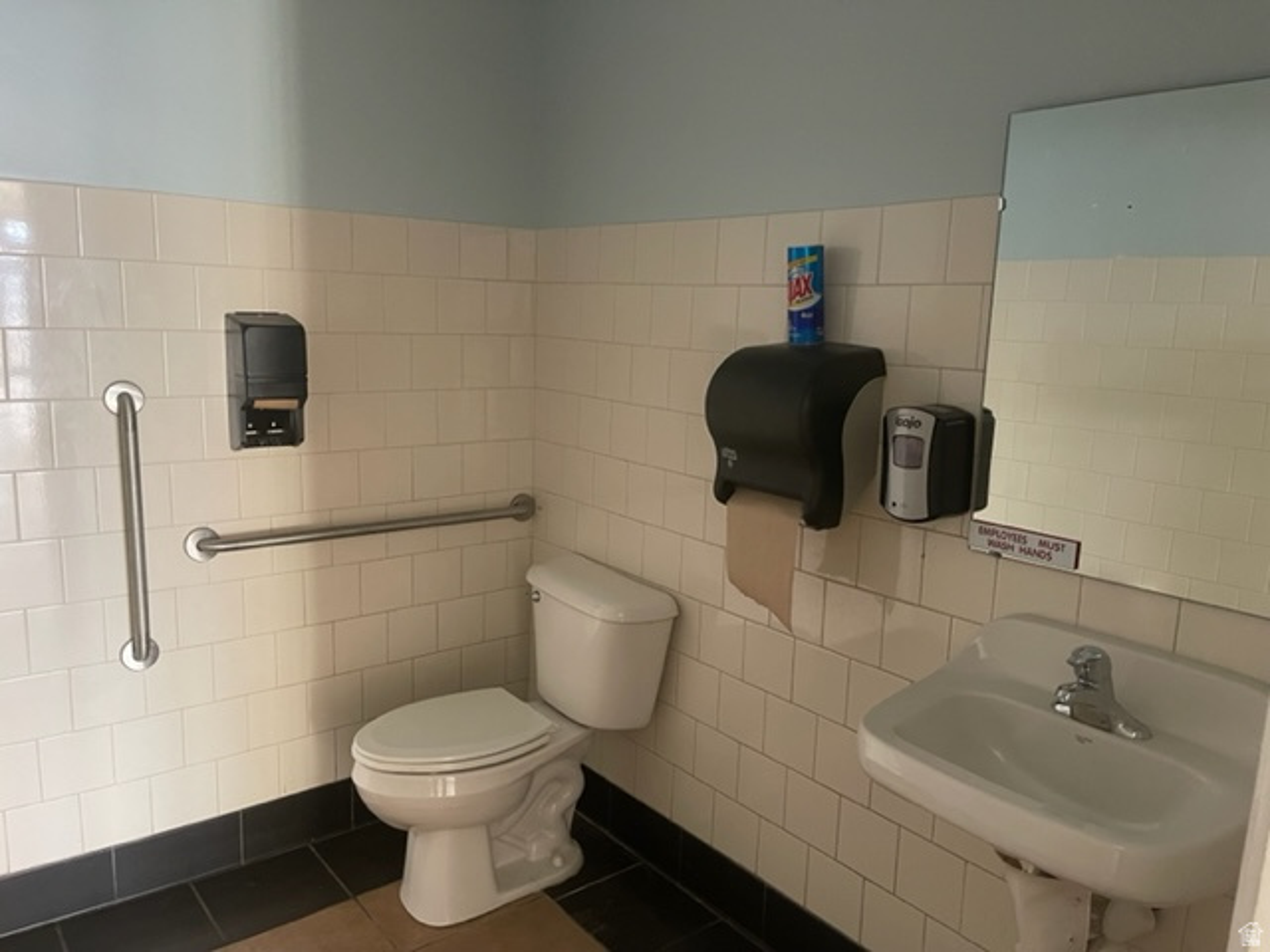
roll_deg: -1.9
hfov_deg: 67.3
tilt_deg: -10.6
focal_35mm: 26
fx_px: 954
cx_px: 635
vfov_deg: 53.1
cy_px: 476
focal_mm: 5.1
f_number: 1.6
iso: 500
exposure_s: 1/60
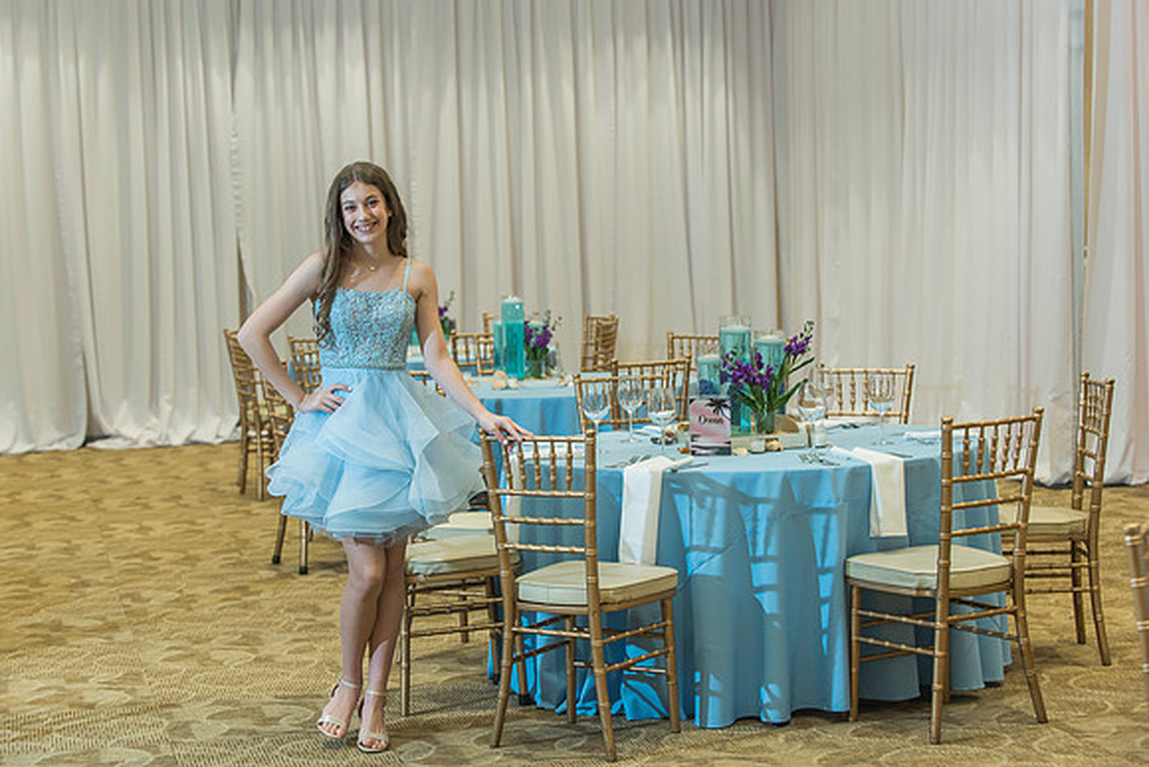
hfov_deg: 28.0
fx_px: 2301
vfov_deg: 18.9
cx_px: 561
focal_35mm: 72
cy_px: 378
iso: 1000
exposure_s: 1/100
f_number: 4
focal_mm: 70
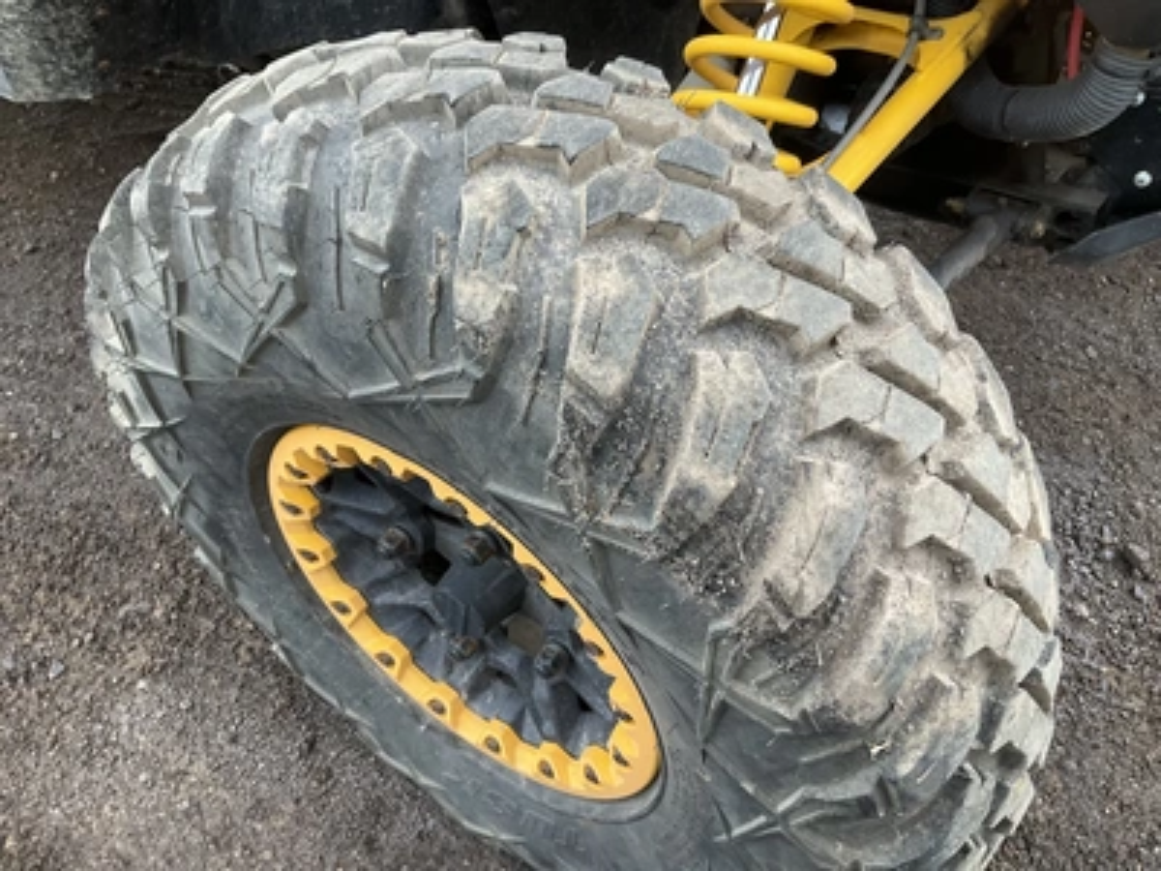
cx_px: 580
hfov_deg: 61.7
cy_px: 436
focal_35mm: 29
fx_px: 973
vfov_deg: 48.2
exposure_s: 1/122
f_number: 1.8
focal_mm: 3
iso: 25
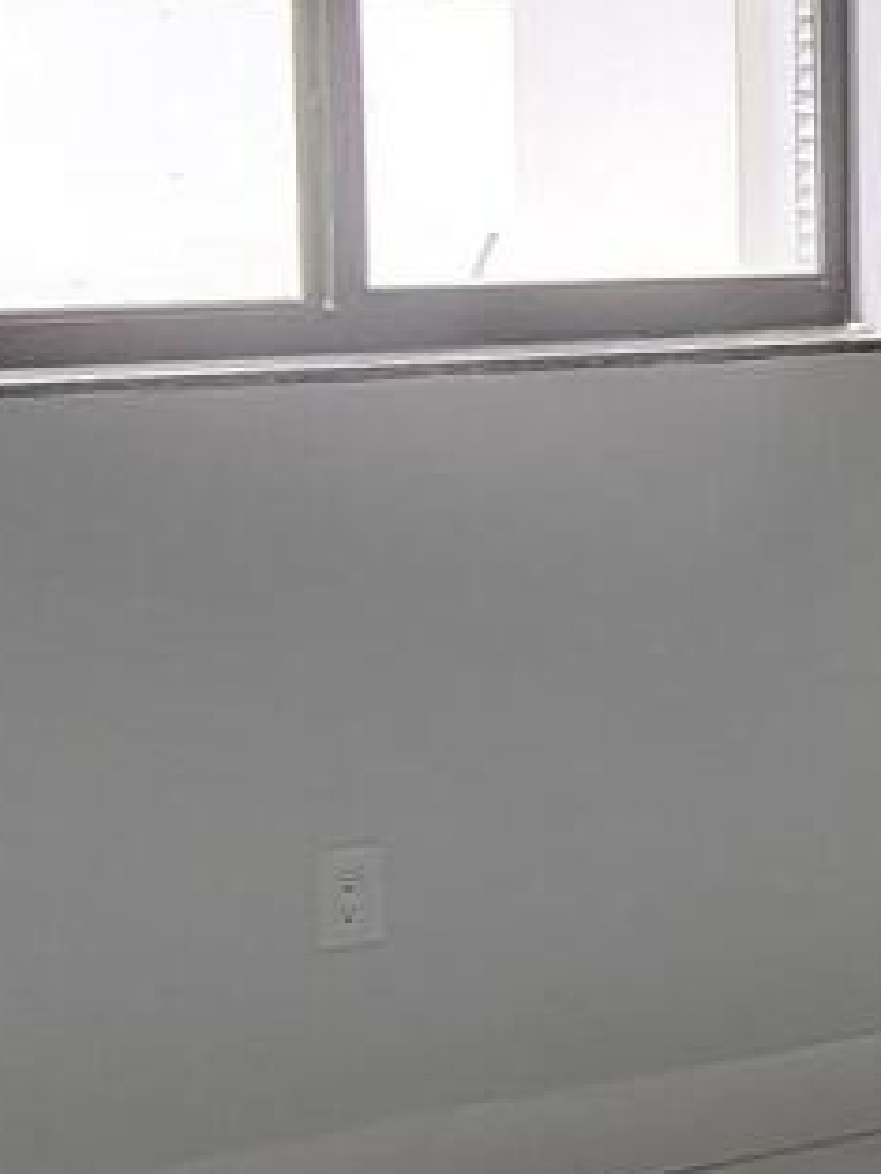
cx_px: 1736
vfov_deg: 23.4
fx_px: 2815
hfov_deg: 14.8
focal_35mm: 83
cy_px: 323
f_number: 2.2
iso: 50
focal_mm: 2.2
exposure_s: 1/60
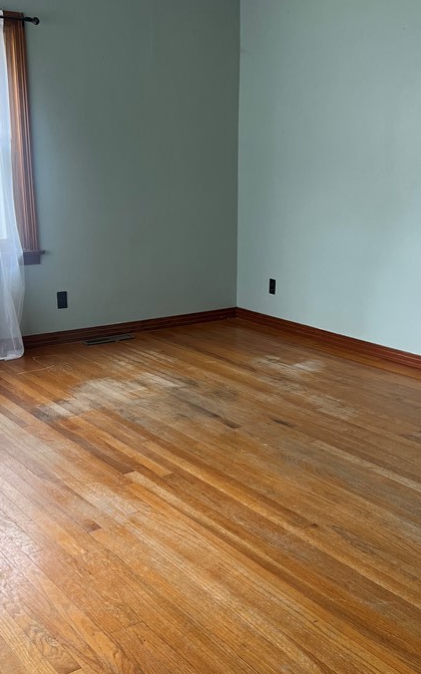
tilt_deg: -15.6
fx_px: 771
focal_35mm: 42
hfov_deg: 30.5
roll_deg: -0.8
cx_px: 237
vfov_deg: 47.1
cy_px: 376
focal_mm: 5.7
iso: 125
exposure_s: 1/113
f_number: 1.5
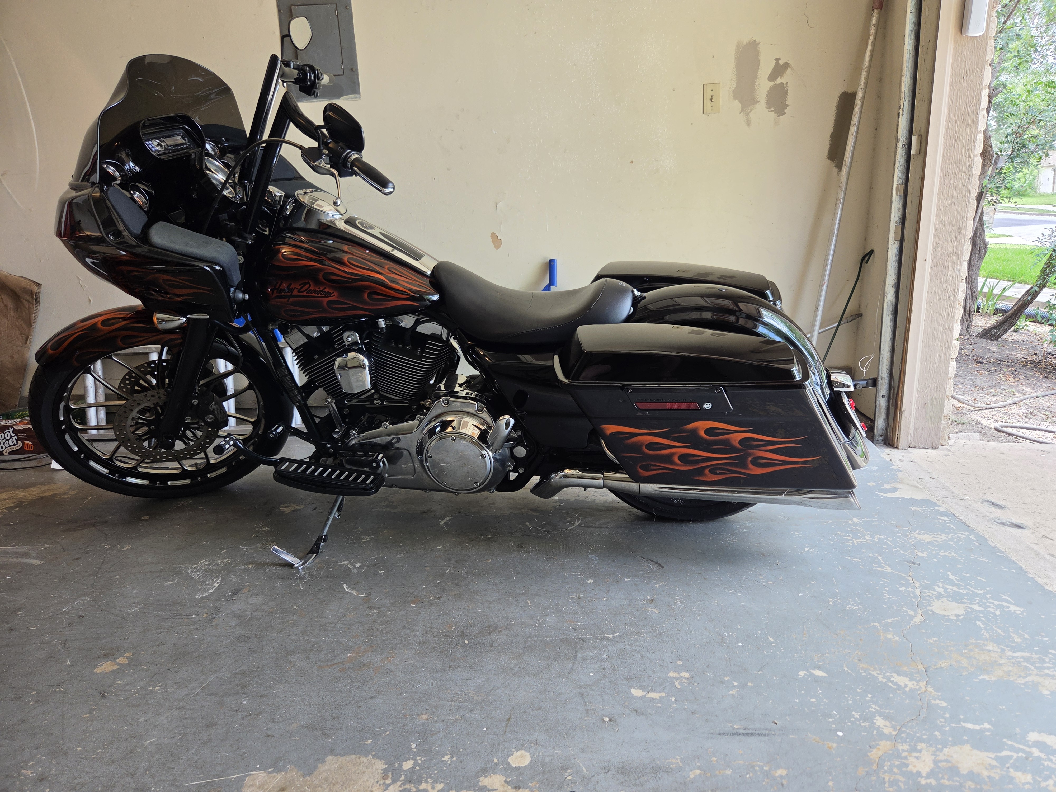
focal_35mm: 23
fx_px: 702
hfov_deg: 73.9
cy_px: 396
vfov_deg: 58.9
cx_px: 528
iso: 64
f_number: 1.8
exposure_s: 1/180
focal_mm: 5.4
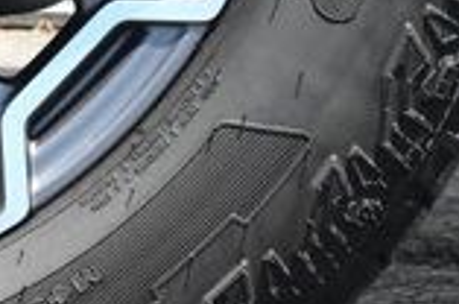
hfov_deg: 7.8
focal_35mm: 260
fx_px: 3307
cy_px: -307
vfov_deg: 5.2
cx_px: -289
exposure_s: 1/250
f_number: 5.6
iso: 200
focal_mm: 26.5
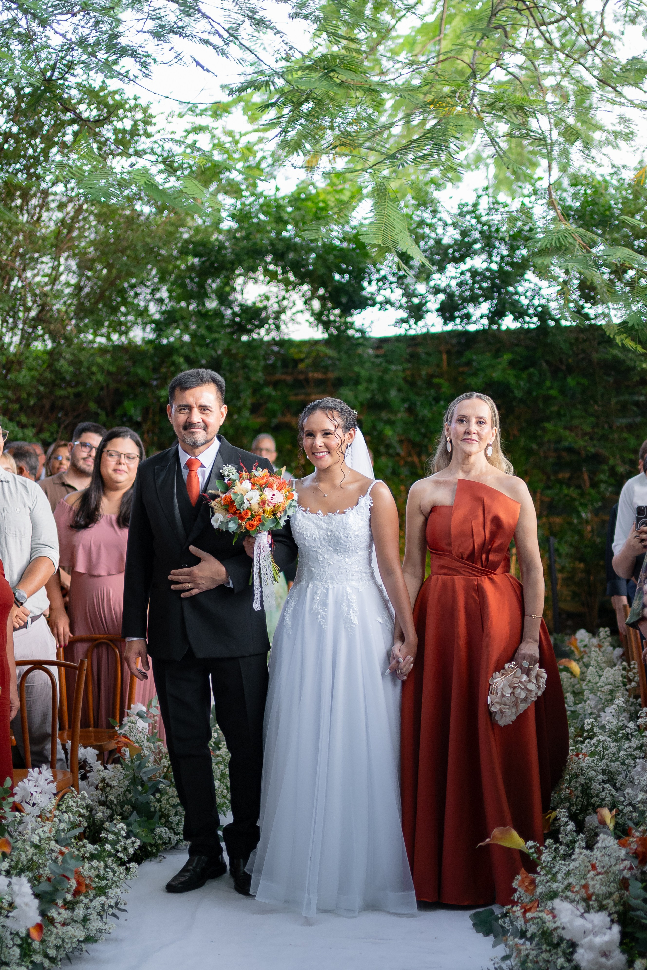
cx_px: 324
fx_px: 1402
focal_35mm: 52
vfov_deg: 38.2
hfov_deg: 26.0
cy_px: 485
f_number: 1.4
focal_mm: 35
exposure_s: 1/500
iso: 640
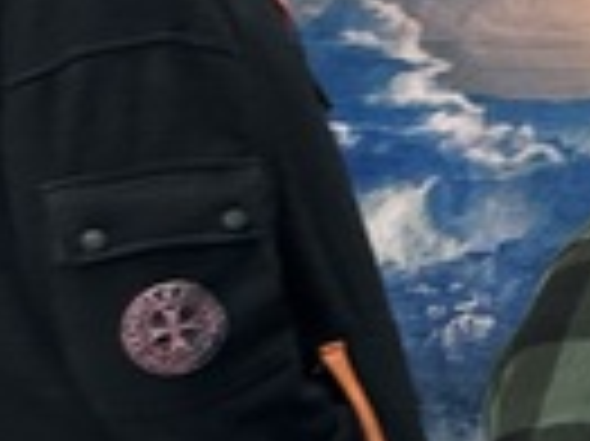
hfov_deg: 8.8
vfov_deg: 7.9
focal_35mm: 188
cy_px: 202
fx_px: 3201
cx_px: 1743
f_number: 1.78
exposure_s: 1/120
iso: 160
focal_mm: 6.86
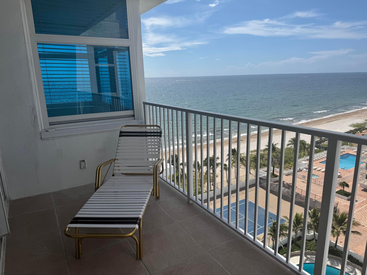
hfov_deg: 71.6
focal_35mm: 24
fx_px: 254
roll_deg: +1.6
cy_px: 138
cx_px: 184
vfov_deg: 56.8
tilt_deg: -14.6
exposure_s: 1/6410
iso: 80
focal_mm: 6.76
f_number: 1.78
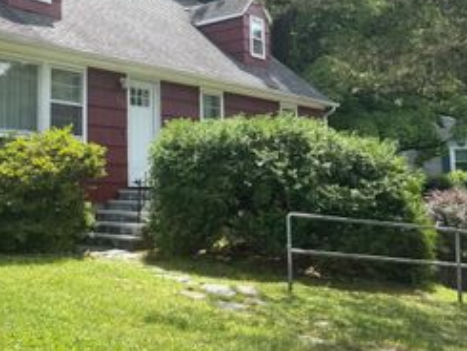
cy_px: 117
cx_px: 42
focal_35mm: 49
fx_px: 661
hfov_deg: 36.4
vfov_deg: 29.5
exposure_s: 1/1812
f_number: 1.78
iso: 80
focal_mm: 6.76
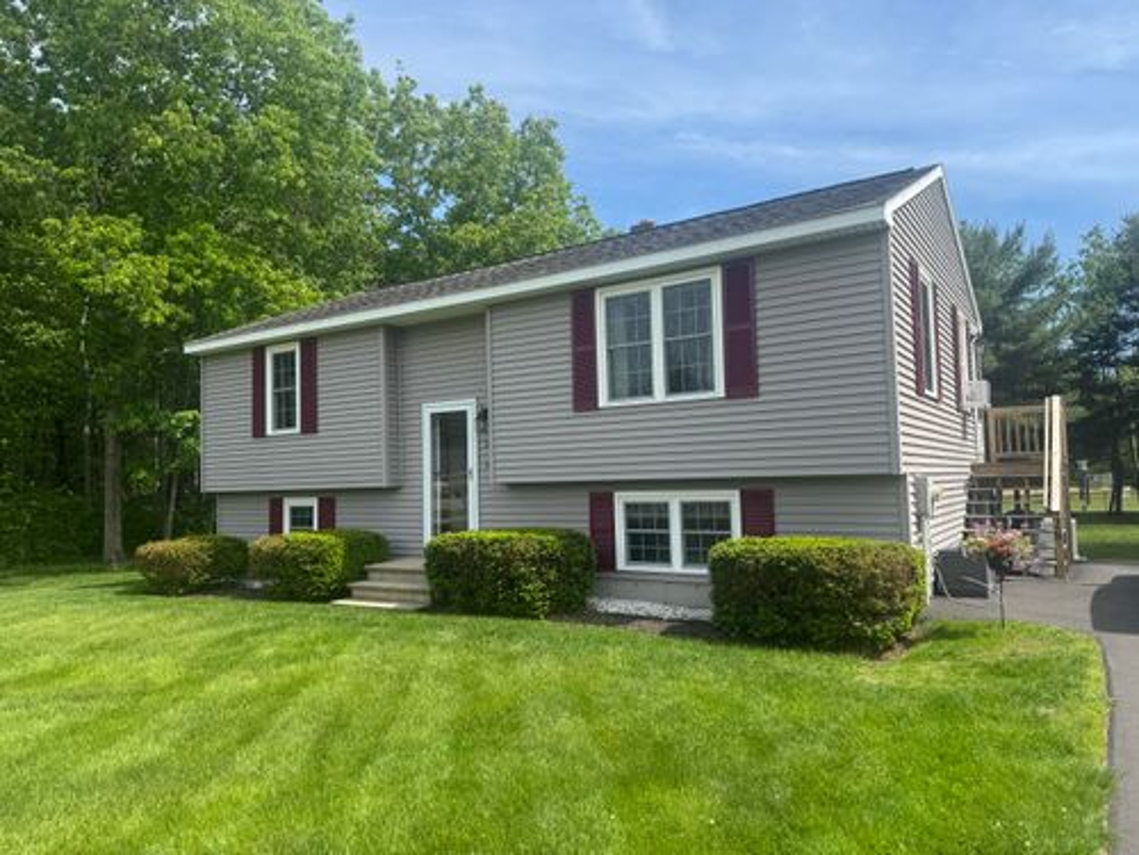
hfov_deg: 71.6
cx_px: 570
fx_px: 790
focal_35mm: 24
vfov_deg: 56.8
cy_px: 428
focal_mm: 6.76
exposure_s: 1/2604
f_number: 1.78
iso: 80
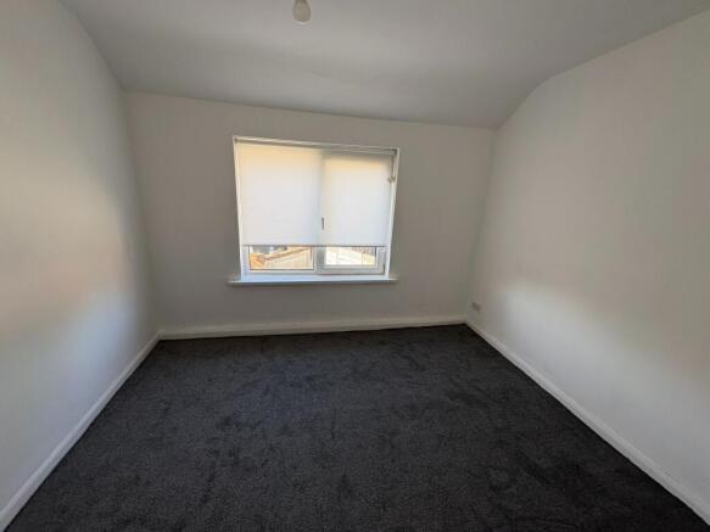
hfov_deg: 102.1
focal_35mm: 14
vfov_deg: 85.7
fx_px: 287
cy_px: 266
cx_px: 355
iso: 40
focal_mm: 2.22
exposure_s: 1/103
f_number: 2.2
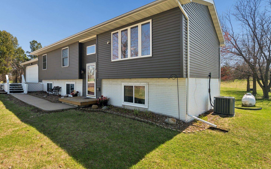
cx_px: 125
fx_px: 140
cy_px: 77
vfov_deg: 62.1
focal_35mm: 19
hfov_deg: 87.8
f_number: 10
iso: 400
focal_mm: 16
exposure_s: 1/125
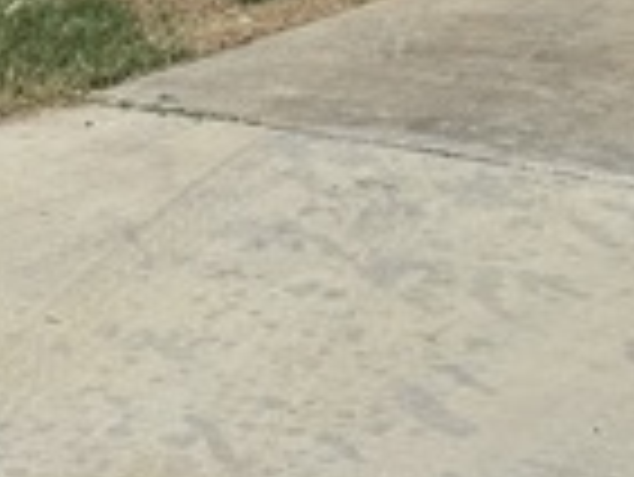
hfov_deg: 17.2
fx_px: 1998
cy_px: -590
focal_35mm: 109
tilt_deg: +4.3
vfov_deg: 11.6
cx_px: 760
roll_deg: -0.7
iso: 80
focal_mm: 6.76
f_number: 1.78
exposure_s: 1/9009
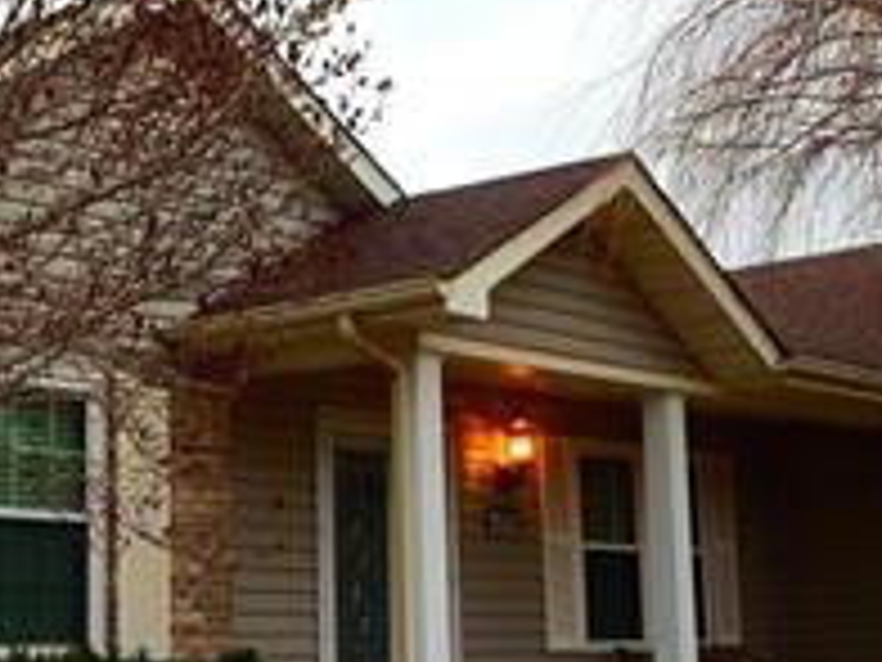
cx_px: 356
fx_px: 1835
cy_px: 365
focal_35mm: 72
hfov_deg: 27.0
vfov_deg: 20.4
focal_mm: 4
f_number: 3
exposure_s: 1/160
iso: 125
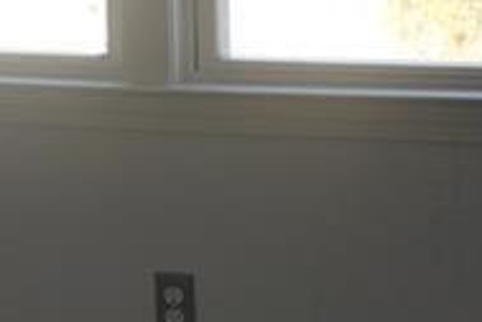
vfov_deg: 8.9
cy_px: -49
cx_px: -41
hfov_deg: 13.3
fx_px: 2035
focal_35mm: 152
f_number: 4
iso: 400
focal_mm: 28
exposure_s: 1/160
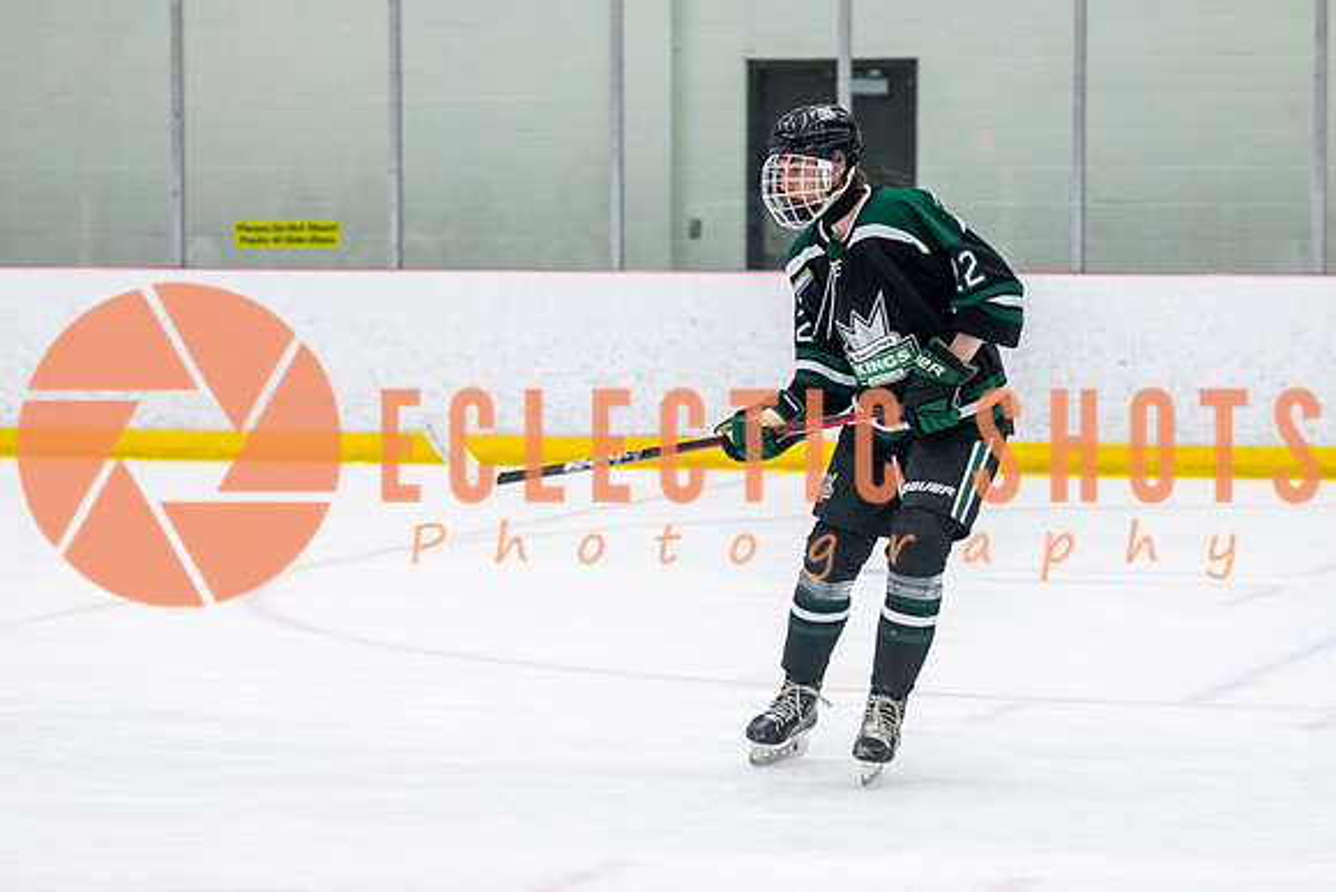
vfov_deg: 9.5
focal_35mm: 144
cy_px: 498
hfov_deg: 14.2
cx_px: 770
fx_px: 5343
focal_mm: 100
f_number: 3.2
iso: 3200
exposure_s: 1/640
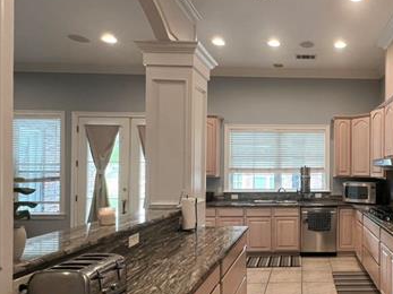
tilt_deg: -0.2
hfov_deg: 65.1
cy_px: 165
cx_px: 315
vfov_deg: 56.6
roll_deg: -0.5
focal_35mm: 24
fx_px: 272
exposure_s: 1/60.2
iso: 125
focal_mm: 1.57
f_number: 1.8
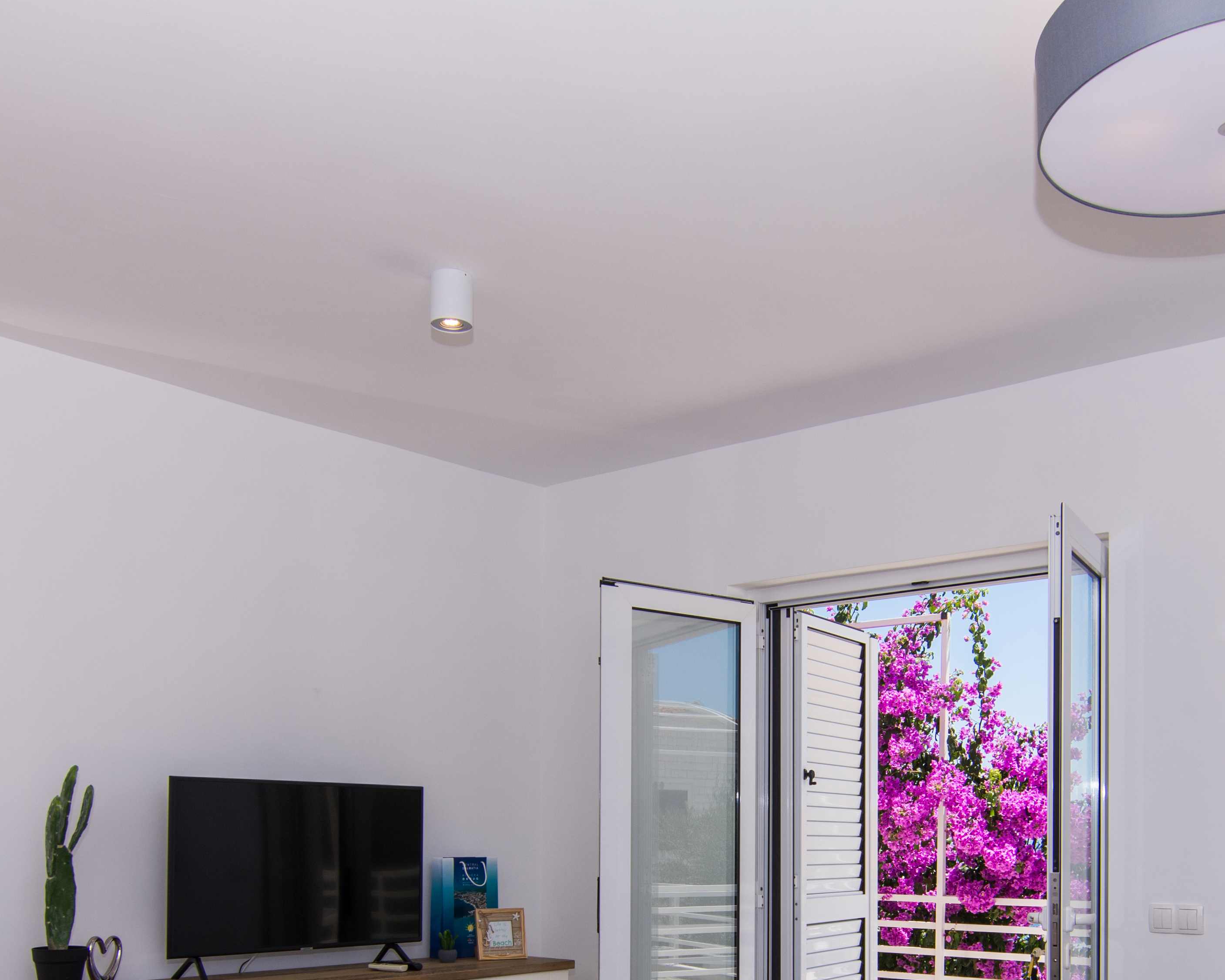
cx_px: 717
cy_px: 848
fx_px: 1305
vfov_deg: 38.8
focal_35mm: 36
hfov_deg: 50.0
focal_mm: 12
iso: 100
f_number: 5.6
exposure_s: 1/250
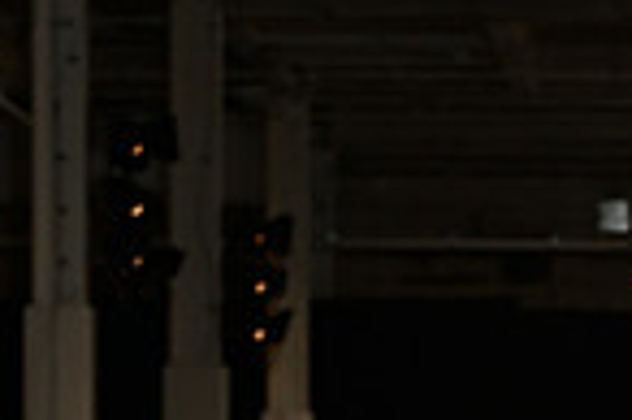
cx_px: 805
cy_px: 1139
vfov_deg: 4.3
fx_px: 5436
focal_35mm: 310
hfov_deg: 6.6
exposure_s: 1/160
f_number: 6.3
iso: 1000
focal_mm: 78
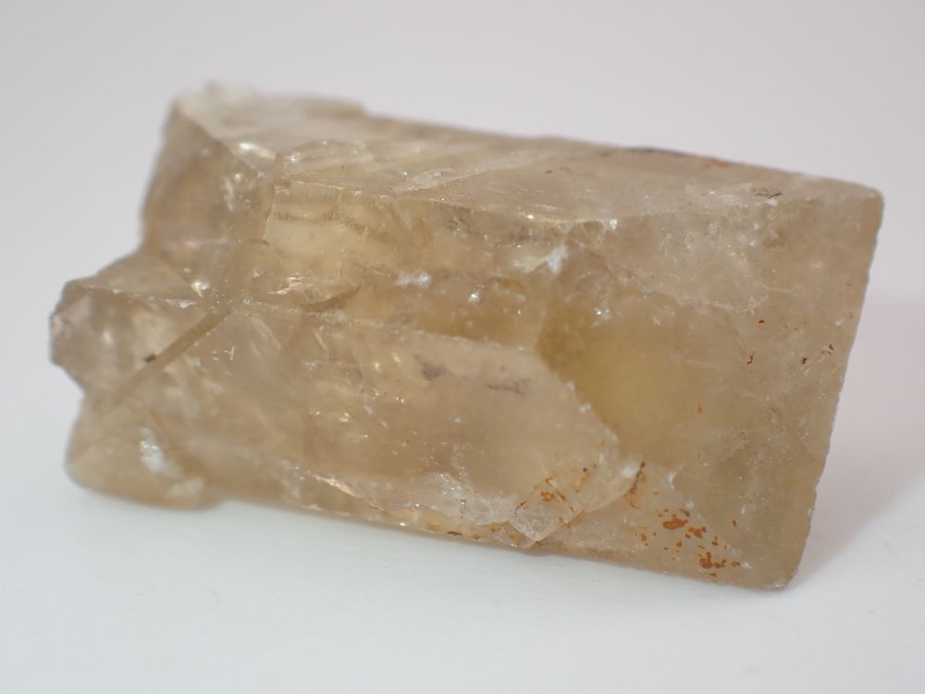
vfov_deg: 14.8
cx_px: 462
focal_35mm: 100
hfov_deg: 19.6
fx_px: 2672
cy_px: 347
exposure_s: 1/100
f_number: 14
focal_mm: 18
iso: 200
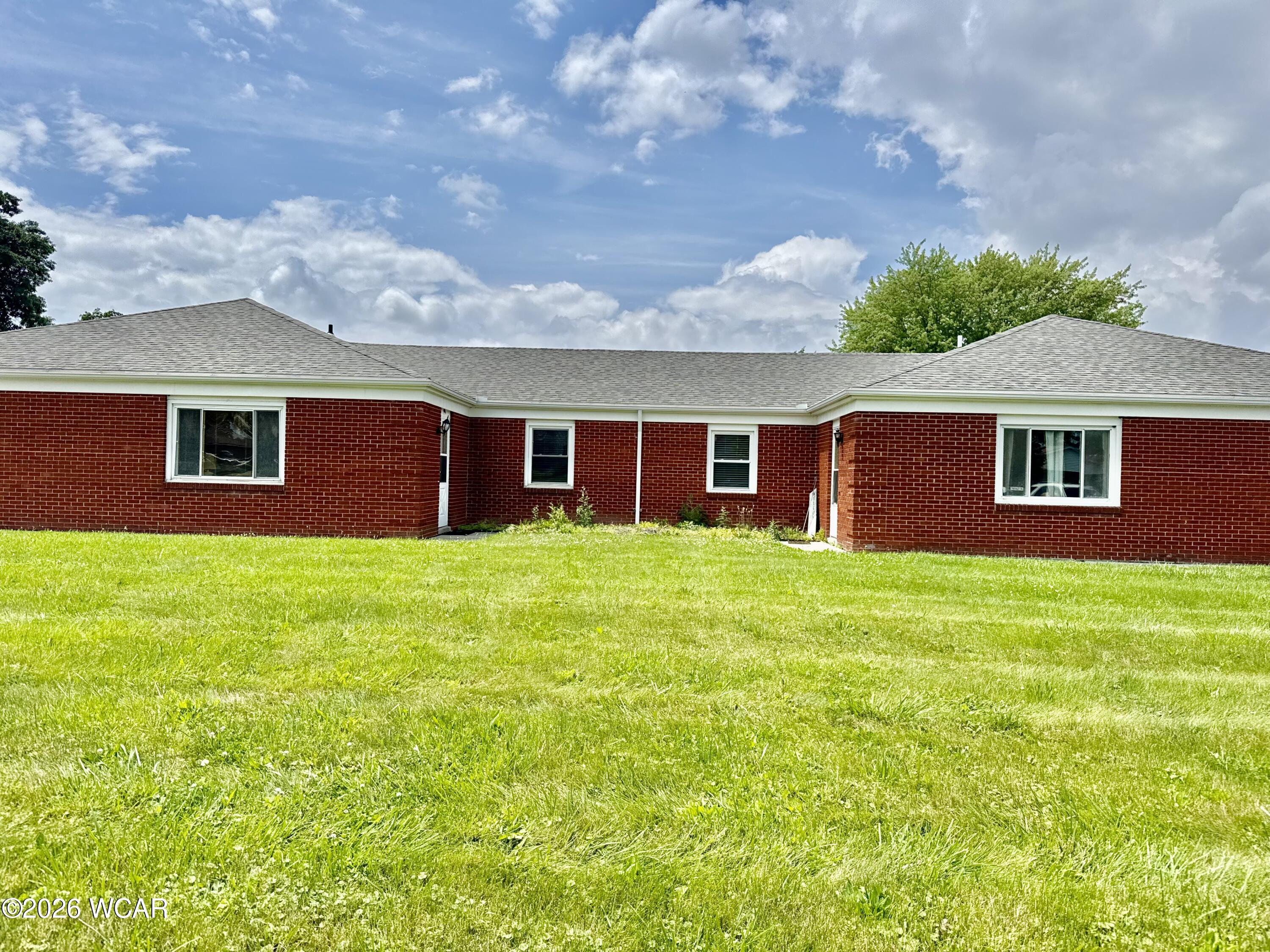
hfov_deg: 71.6
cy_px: 476
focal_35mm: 24
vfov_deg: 56.8
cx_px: 635
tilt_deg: +0.1
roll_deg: -0.9
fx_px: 881
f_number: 1.78
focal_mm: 6.76
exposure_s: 1/7092
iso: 80
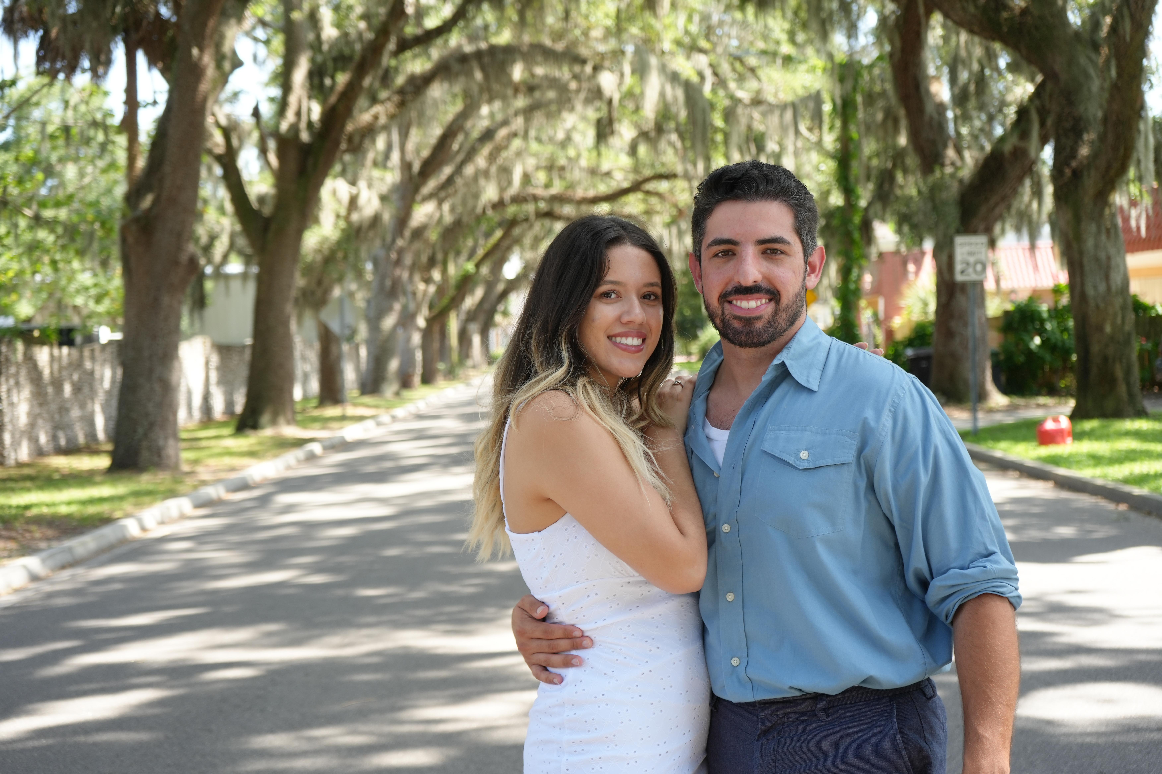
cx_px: 581
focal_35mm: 51
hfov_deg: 38.9
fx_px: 1646
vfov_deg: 26.5
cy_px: 387
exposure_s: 1/160
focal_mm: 51
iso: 250
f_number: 4.5
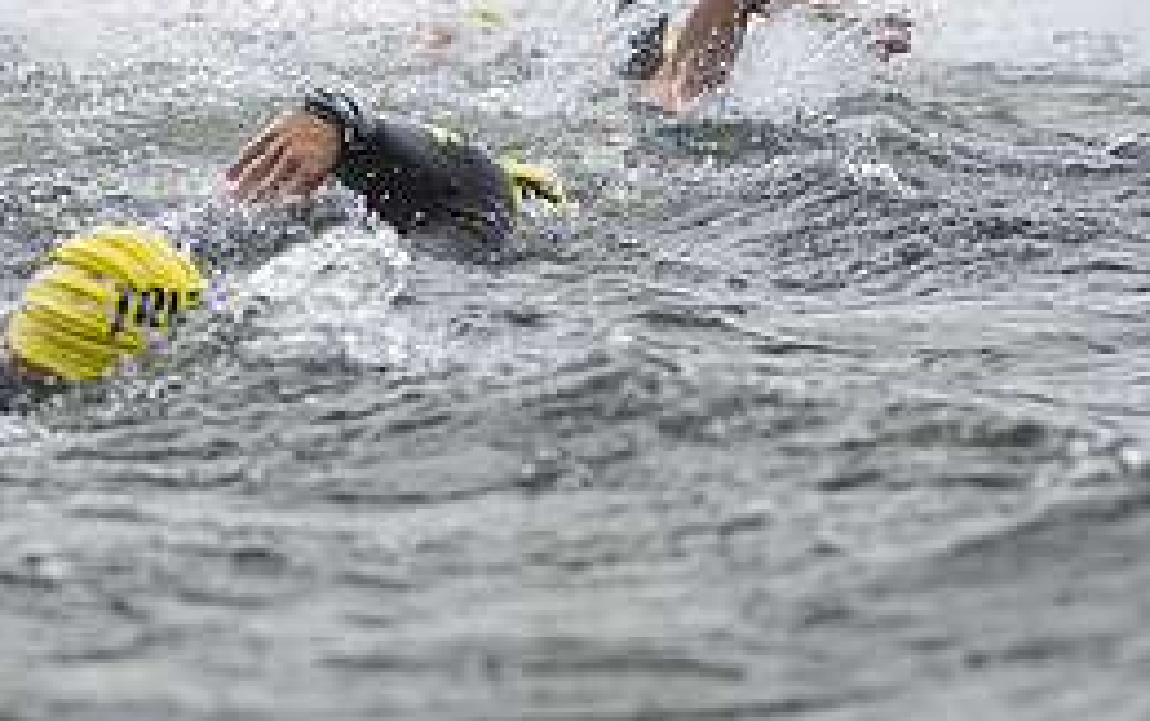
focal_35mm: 159
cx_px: 460
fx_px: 4988
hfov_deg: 13.1
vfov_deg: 8.3
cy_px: 387
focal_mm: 70
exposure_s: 1/640
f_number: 4
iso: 320
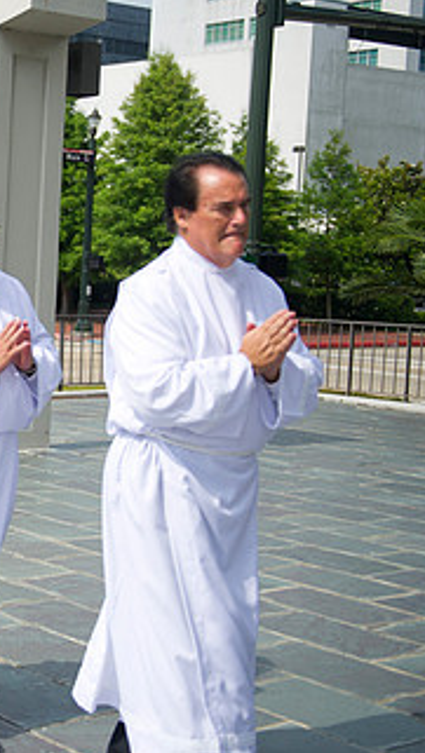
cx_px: -181
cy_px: 317
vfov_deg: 30.9
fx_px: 1360
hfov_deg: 16.4
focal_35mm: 68
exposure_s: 1/8000
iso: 320
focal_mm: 36
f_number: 2.8
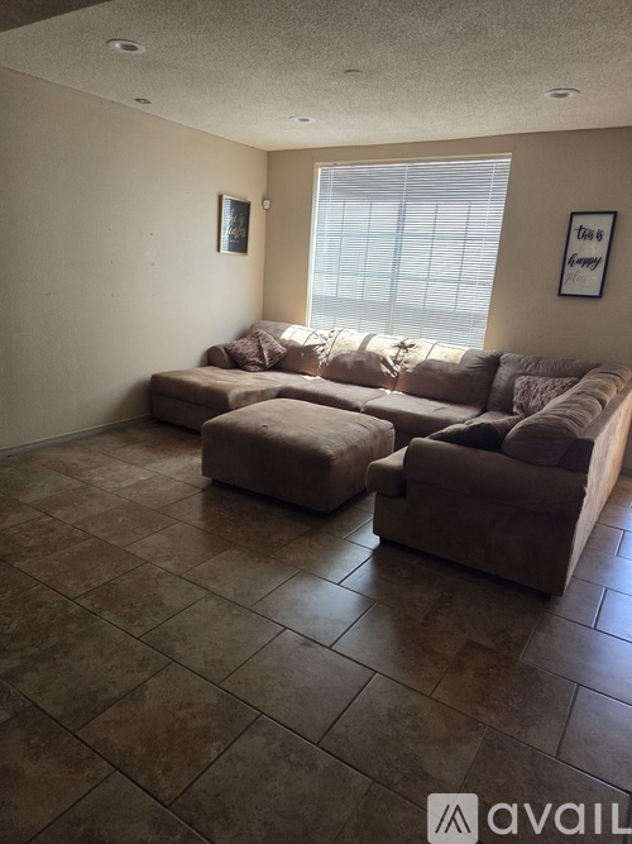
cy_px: 422
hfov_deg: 58.9
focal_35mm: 23
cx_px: 316
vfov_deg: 73.9
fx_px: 560
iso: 250
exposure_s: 1/120
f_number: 1.8
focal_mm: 5.4
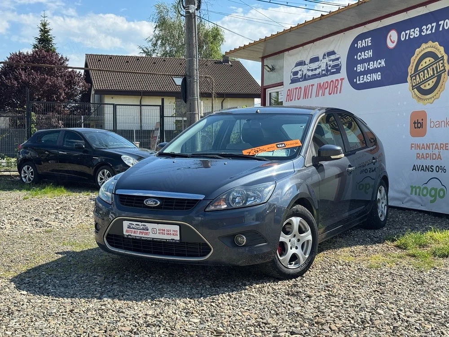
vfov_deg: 30.3
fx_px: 623
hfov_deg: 39.7
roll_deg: +0.5
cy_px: 168
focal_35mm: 48
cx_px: 224
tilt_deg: -2.3
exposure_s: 1/2513
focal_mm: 6.76
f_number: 1.78
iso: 64
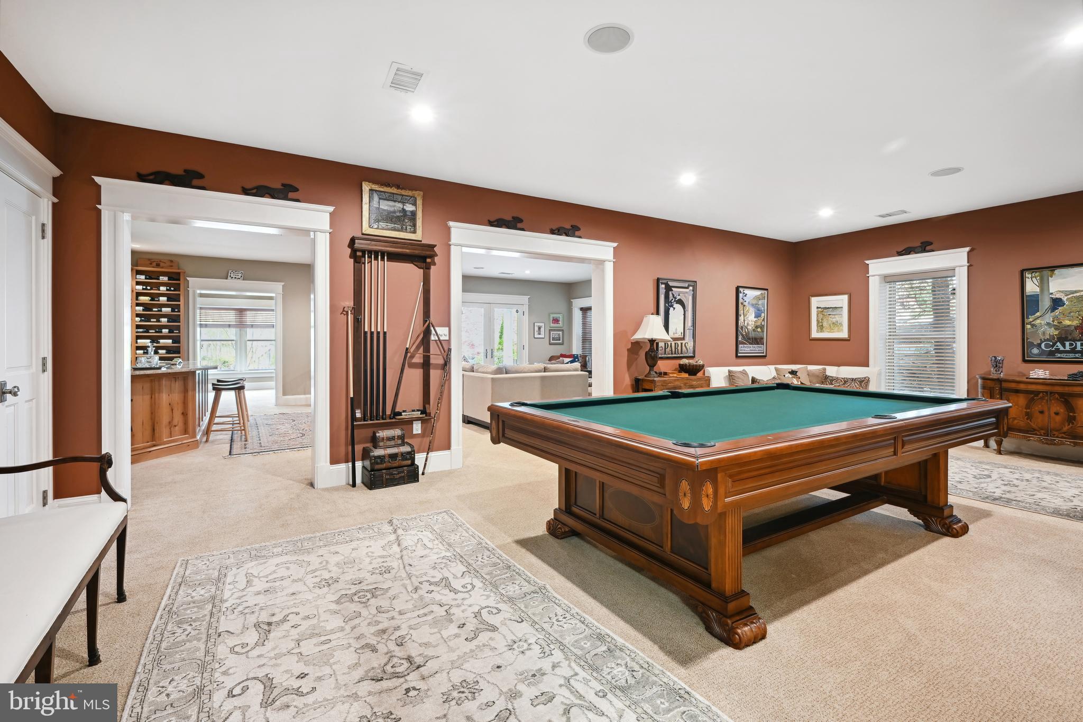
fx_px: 481
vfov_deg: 73.7
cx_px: 542
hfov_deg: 96.7
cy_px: 361
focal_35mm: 16
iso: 200
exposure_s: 1/1.25
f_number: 9
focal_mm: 16
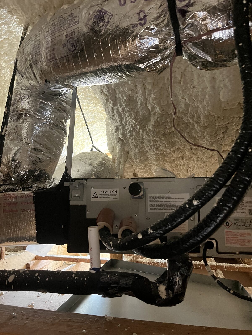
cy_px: 168
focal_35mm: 26
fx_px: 252
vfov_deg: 67.3
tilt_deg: +9.9
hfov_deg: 53.1
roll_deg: -0.4
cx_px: 126
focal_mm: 5.1
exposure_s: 1/40
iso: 640
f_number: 1.6
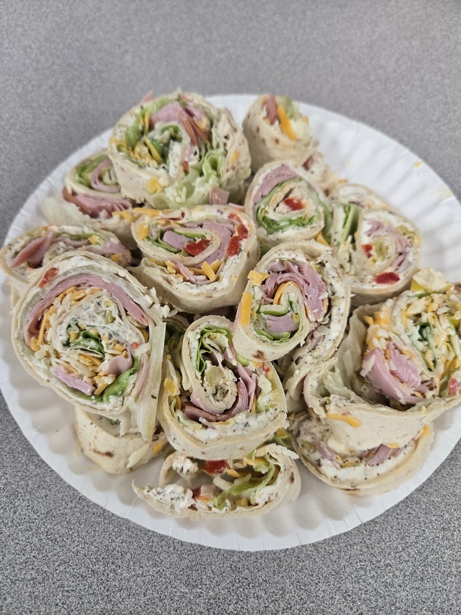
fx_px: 408
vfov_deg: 73.9
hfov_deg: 58.9
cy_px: 308
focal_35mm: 23
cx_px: 230
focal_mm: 5.4
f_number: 1.8
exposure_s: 1/120
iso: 320
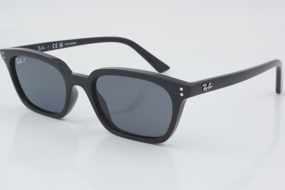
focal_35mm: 82
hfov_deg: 24.6
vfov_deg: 16.6
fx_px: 653
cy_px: 95
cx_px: 142
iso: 100
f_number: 32
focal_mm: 55
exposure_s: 1/3
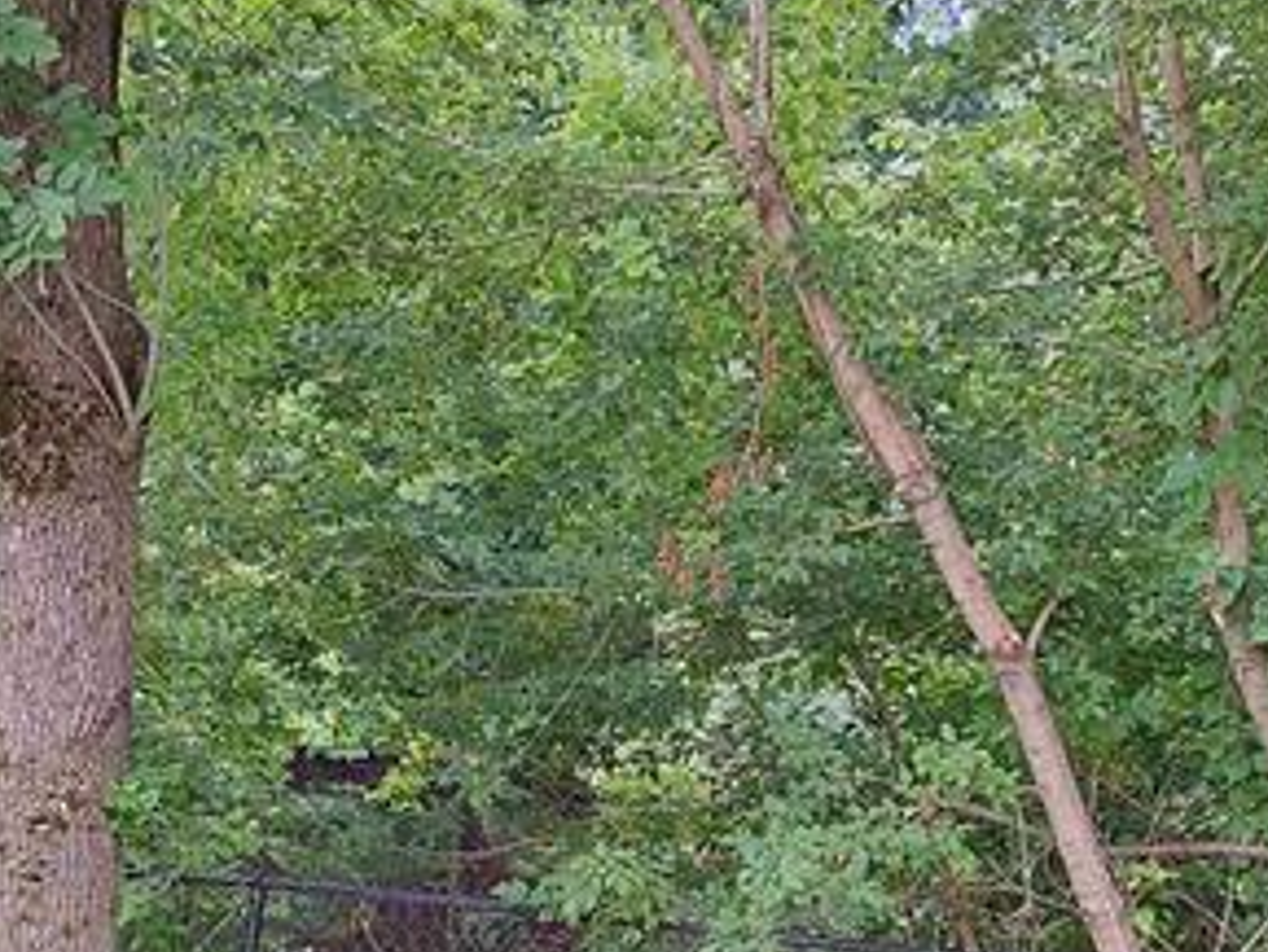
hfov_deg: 31.1
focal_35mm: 62
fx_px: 2272
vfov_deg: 23.1
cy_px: 851
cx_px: 553
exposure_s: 1/100
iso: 80
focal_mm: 2.91
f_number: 1.9
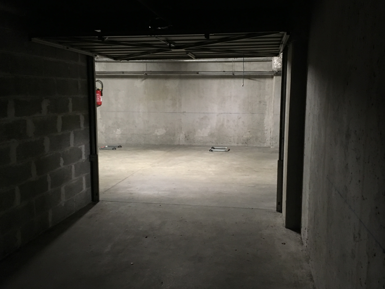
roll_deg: +0.3
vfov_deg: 44.2
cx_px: 202
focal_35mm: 32
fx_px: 356
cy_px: 140
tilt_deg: -9.4
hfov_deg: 56.8
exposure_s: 1/17
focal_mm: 4.15
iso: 400
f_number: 2.2
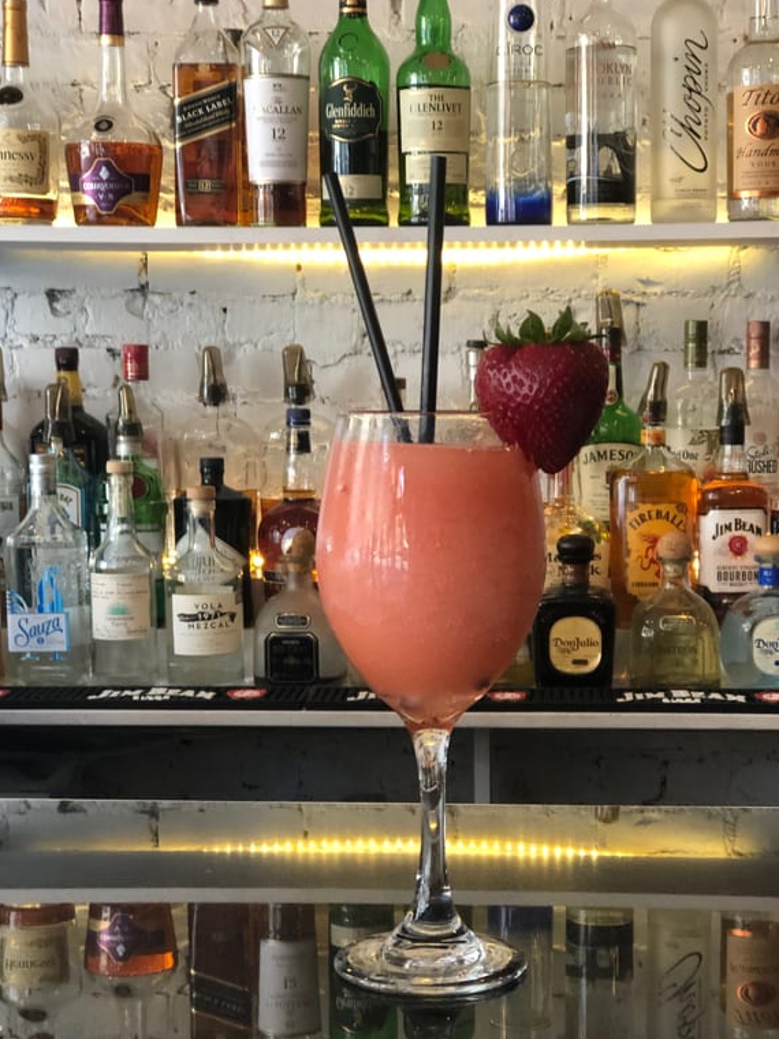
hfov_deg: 22.9
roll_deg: +0.2
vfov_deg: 30.3
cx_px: 413
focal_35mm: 64
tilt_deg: -3.5
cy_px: 564
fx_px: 1920
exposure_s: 1/30
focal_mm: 6.6
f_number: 2.8
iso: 64
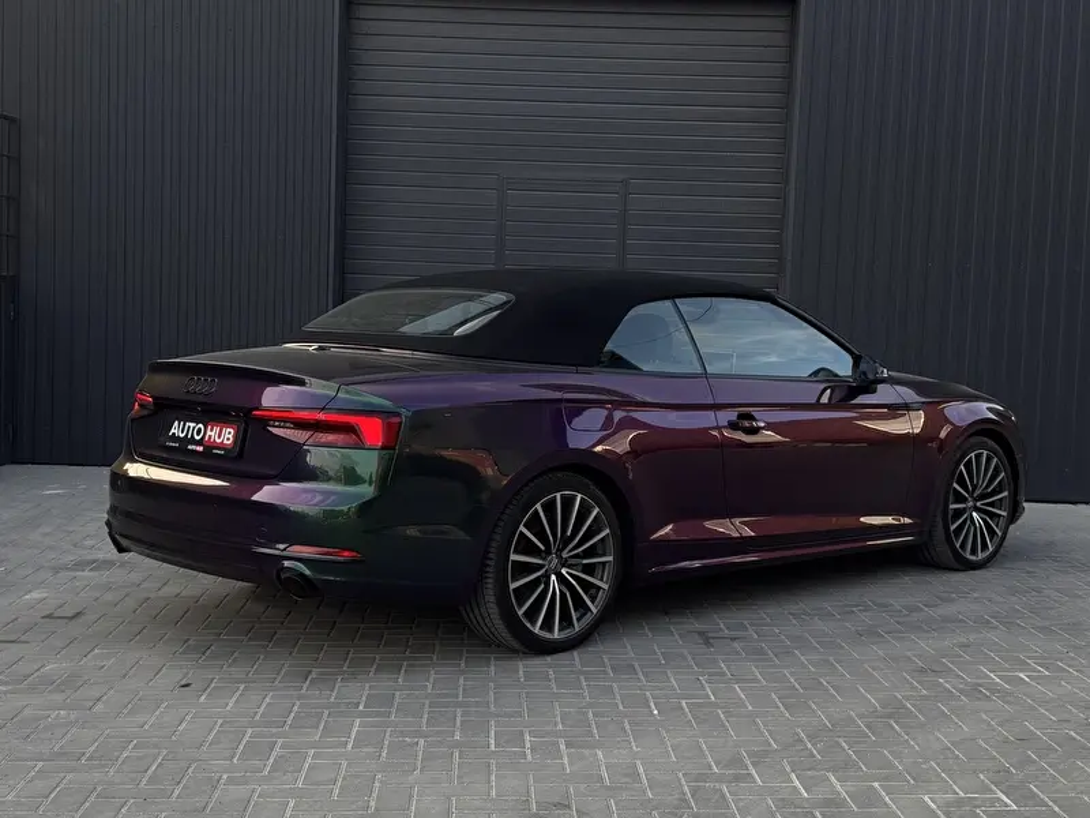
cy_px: 409
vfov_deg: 30.3
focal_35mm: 48
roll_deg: -1.6
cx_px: 545
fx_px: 1511
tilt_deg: -3.8
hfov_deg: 39.7
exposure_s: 1/461
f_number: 1.78
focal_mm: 6.76
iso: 64
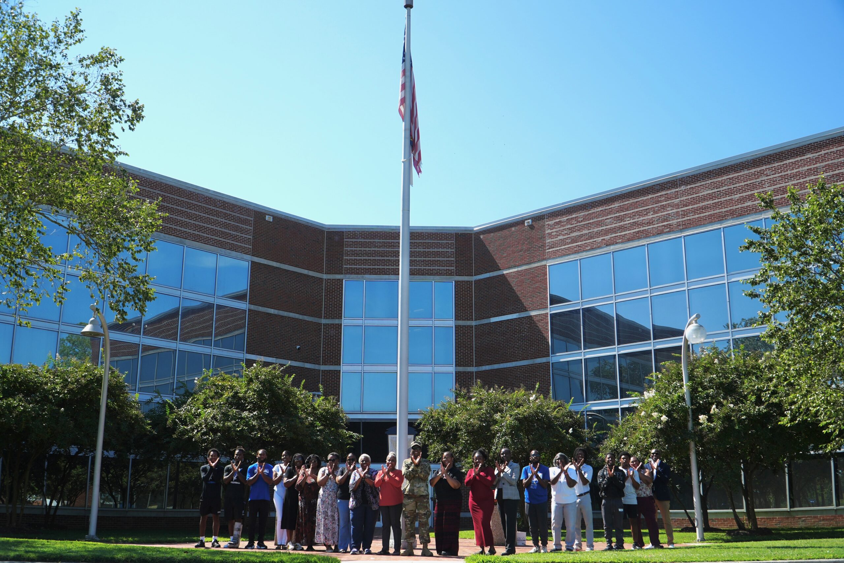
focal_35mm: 34
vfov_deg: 38.9
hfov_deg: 55.8
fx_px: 797
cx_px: 422
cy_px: 282
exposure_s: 1/640
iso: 100
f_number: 5
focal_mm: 23
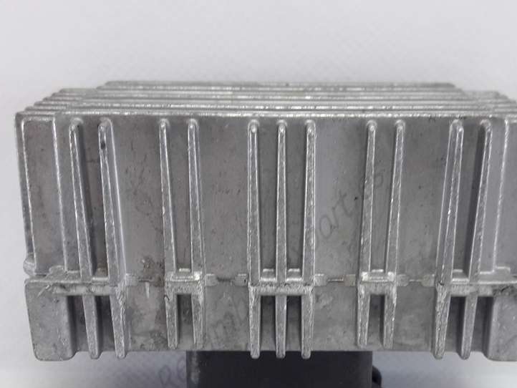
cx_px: 277
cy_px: 275
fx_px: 717
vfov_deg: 29.9
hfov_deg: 39.6
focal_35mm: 48
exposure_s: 1/33
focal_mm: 3.7
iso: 40
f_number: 1.9
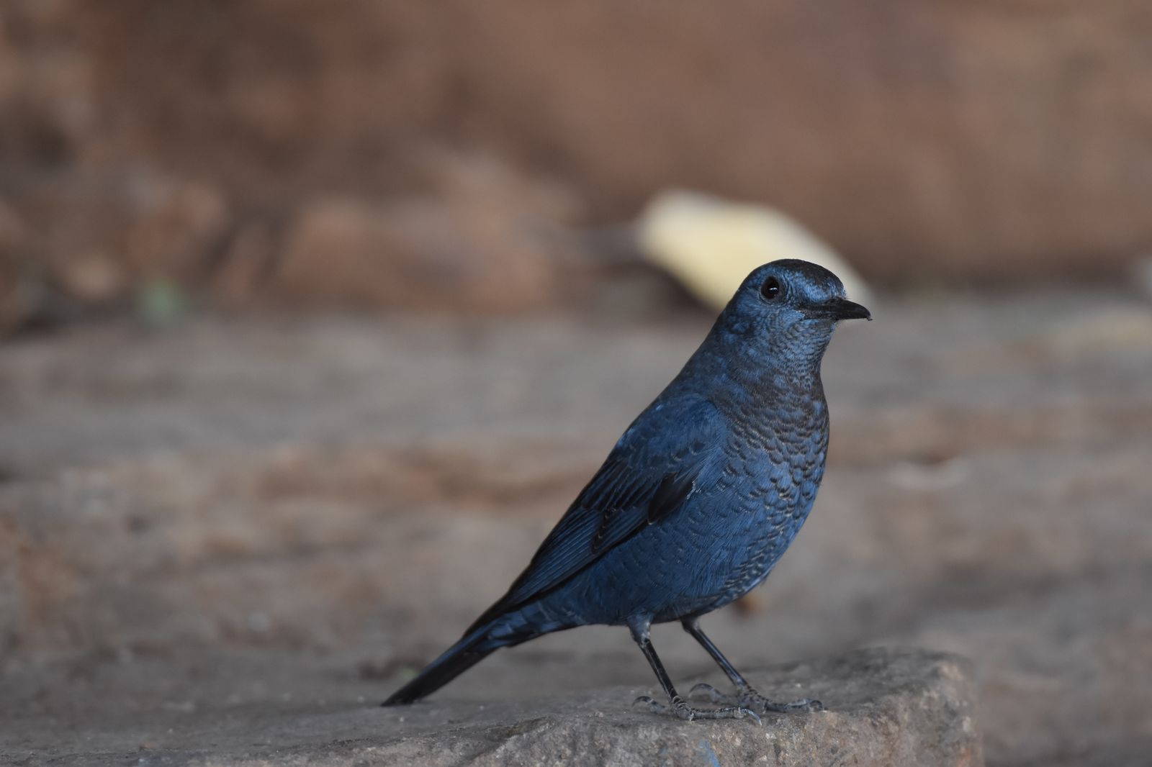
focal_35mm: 750
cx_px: 576
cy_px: 384
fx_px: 23994
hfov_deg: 2.8
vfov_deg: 1.8
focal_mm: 500
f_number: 5.6
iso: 1250
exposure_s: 1/125
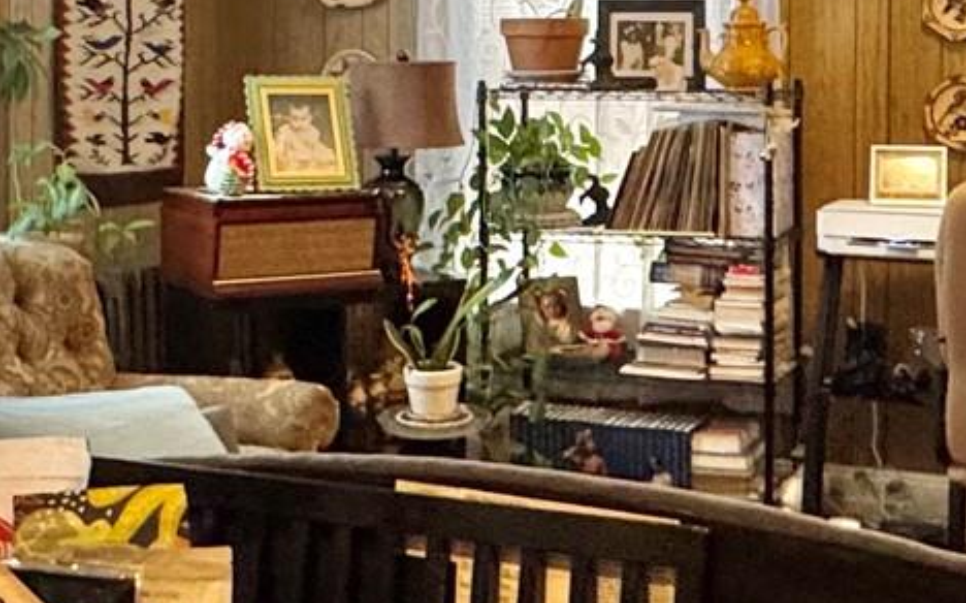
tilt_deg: -1.7
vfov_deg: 19.8
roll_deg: -0.3
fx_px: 1710
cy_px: 132
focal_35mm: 65
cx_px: 493
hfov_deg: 31.5
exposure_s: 1/60
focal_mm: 2.22
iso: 400
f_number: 2.2
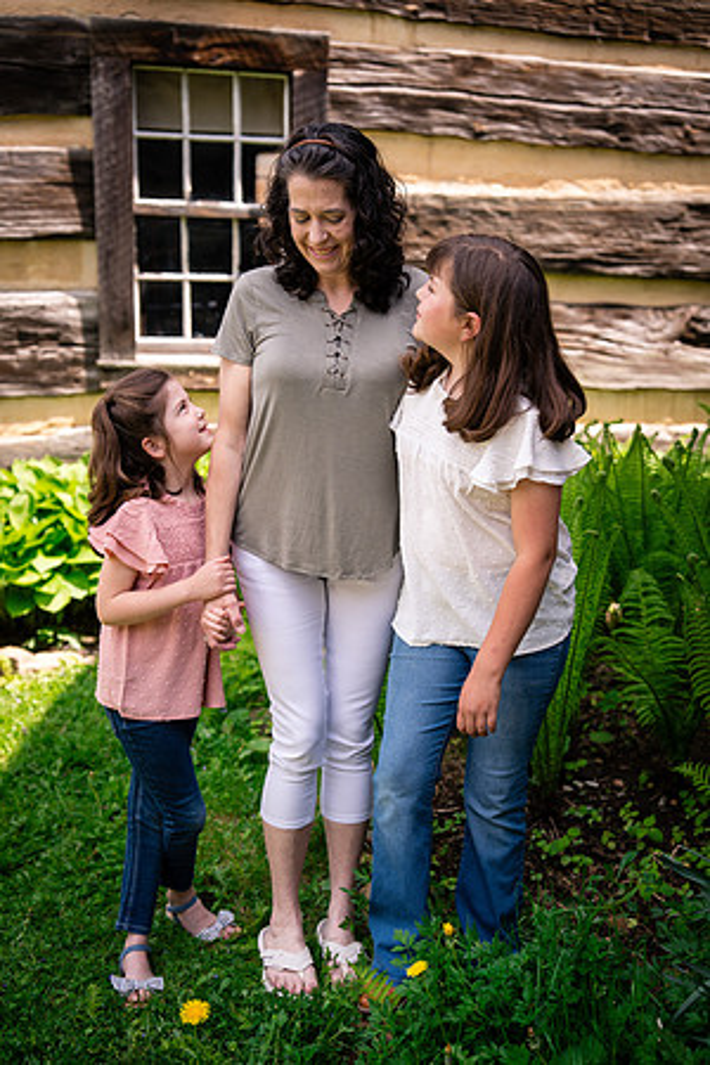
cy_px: 532
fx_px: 1568
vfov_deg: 37.5
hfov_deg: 25.5
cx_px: 355
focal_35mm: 53
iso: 100
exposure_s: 1/640
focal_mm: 53
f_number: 2.8
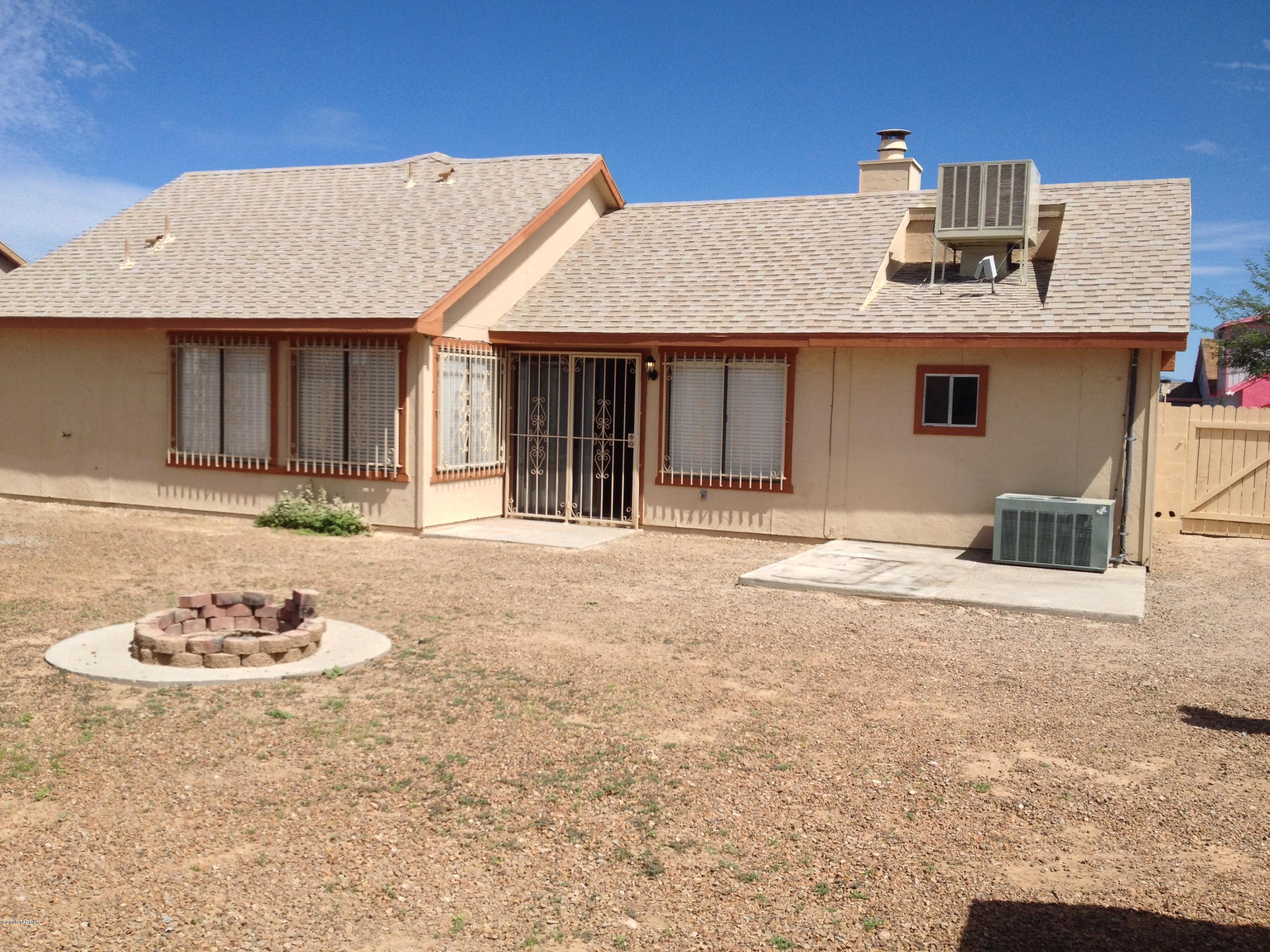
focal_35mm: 35
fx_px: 1284
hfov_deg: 52.6
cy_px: 476
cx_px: 635
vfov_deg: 40.7
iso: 50
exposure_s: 1/2762
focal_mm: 4.28
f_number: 2.4
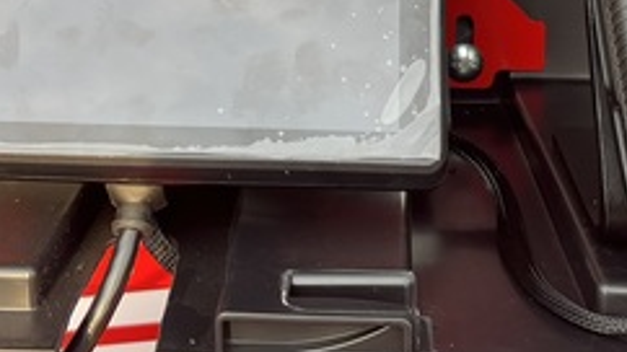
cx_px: 301
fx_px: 1247
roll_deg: -1.1
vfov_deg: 15.4
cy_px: -93
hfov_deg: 28.2
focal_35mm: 75
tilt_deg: -8.9
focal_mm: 5.1
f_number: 1.6
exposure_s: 1/192
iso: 40
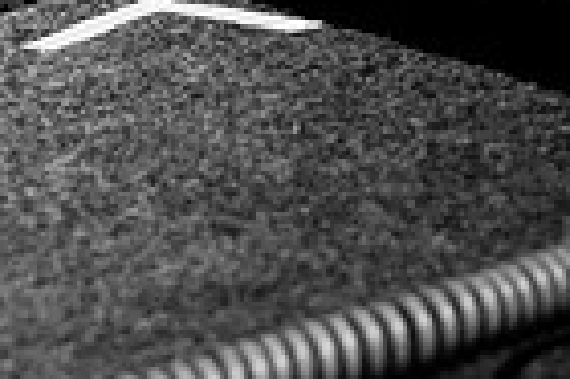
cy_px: -222
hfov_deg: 6.9
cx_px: 350
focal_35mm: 298
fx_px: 4713
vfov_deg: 4.6
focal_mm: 48
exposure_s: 1/10
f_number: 2.8
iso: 1000
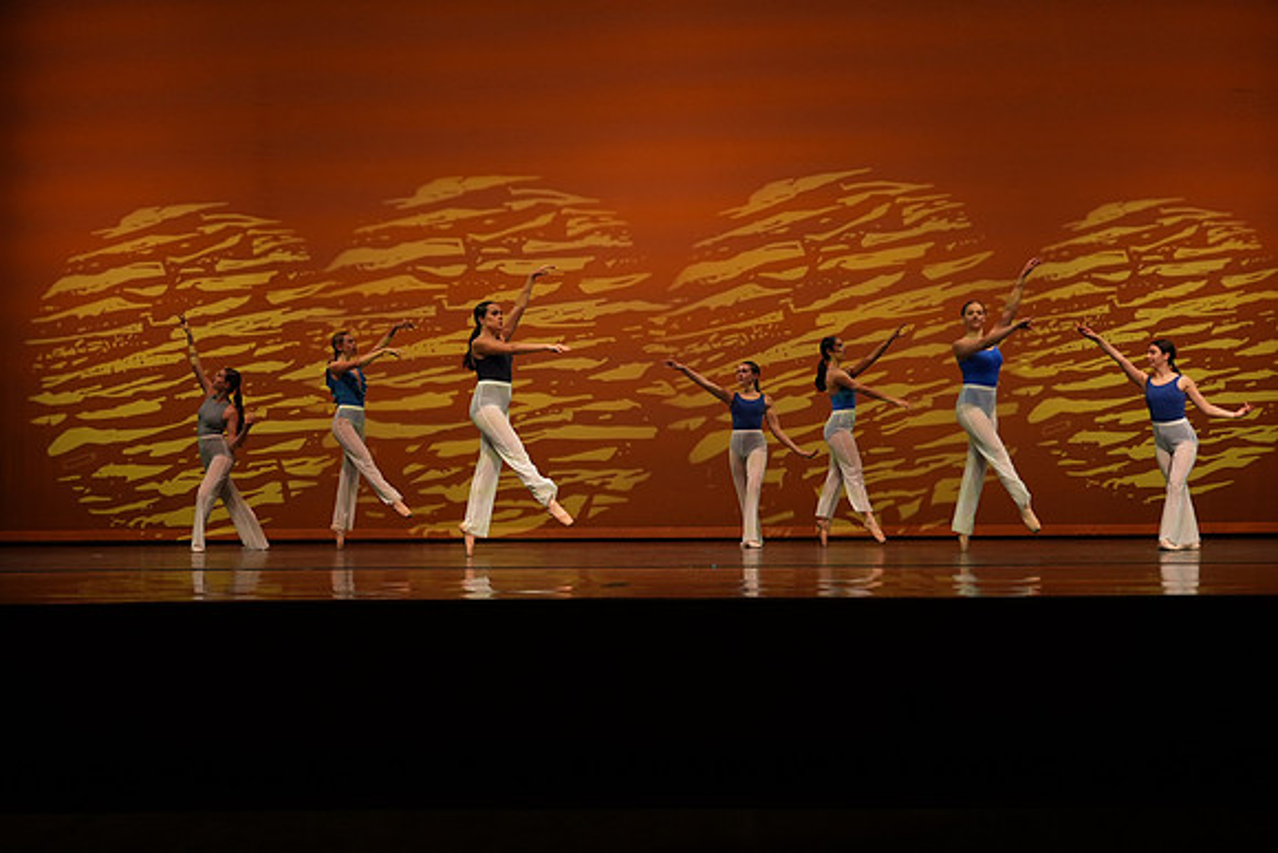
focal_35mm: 44
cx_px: 639
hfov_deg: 44.5
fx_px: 1562
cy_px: 426
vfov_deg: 30.5
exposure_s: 1/1250
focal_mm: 44
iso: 2000
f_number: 4
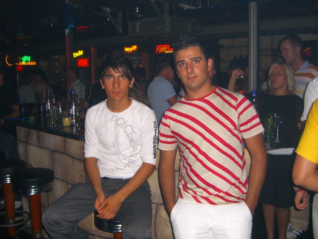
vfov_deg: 37.7
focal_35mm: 38
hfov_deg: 49.0
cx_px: 159
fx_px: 349
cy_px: 120
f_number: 2.8
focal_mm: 7.9
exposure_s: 1/60
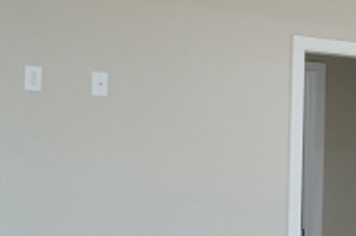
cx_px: 557
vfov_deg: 13.0
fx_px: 1037
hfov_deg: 17.3
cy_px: 174
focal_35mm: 105
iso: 2000
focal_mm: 28
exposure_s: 1/160
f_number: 5.6
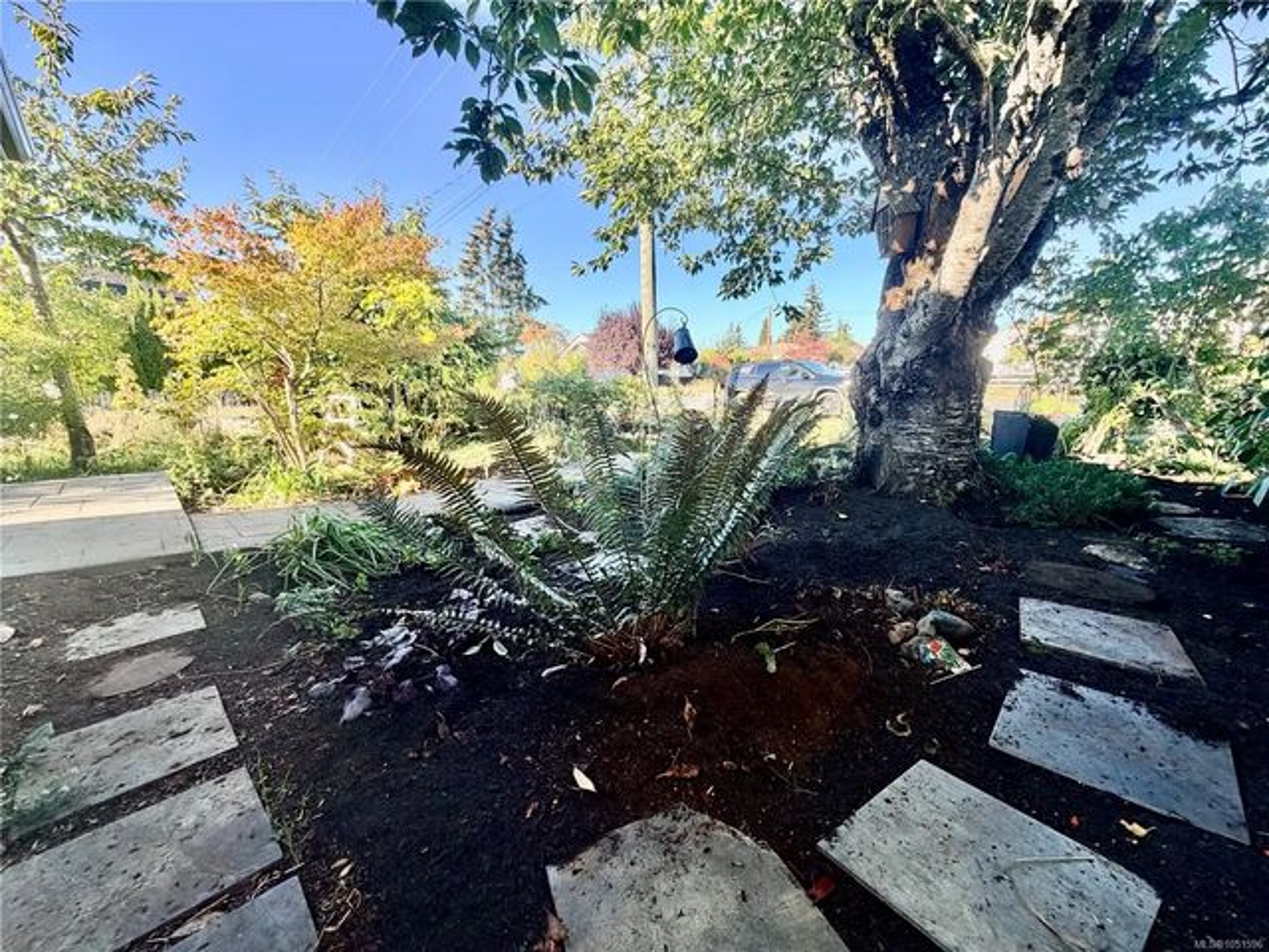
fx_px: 513
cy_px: 476
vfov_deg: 85.7
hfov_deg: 102.1
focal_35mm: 14
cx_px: 634
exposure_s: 1/231
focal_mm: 2.22
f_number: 2.2
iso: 40
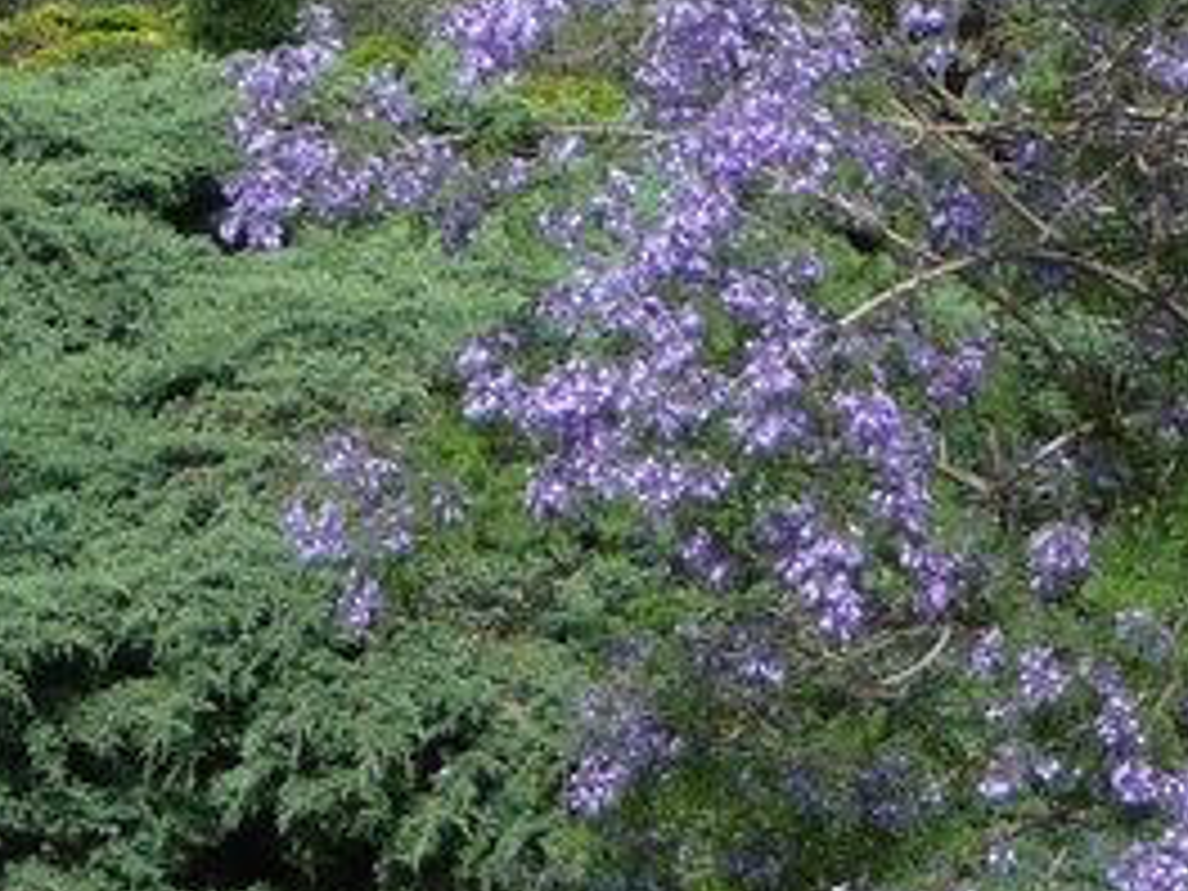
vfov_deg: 7.0
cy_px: 122
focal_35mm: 213
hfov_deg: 9.0
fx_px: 7310
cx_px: -783
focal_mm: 8.5
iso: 100
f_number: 4.2
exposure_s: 1/800
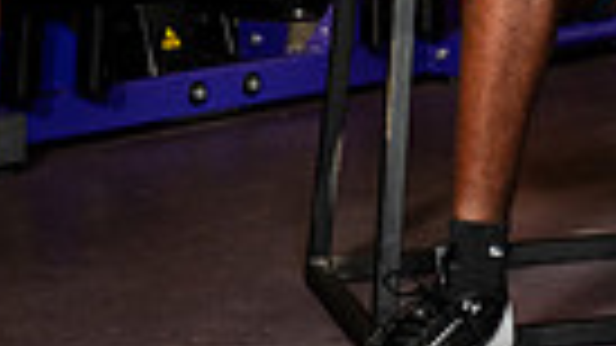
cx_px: 656
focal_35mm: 165
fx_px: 2695
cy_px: -494
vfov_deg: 6.9
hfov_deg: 12.8
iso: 500
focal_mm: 48
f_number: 5.6
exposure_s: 1/250
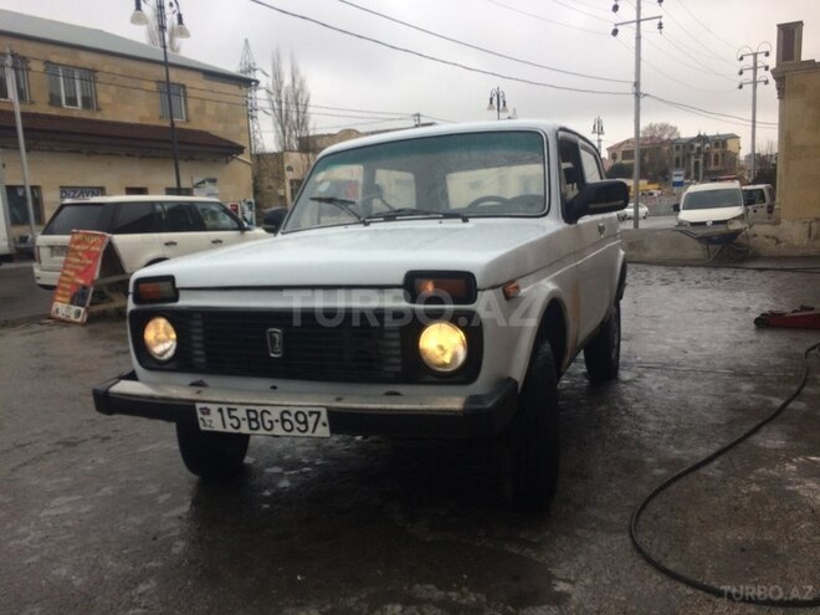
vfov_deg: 48.2
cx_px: 410
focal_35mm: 29
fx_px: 687
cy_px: 308
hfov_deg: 61.7
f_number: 2.2
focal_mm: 4.15
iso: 32
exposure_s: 1/348
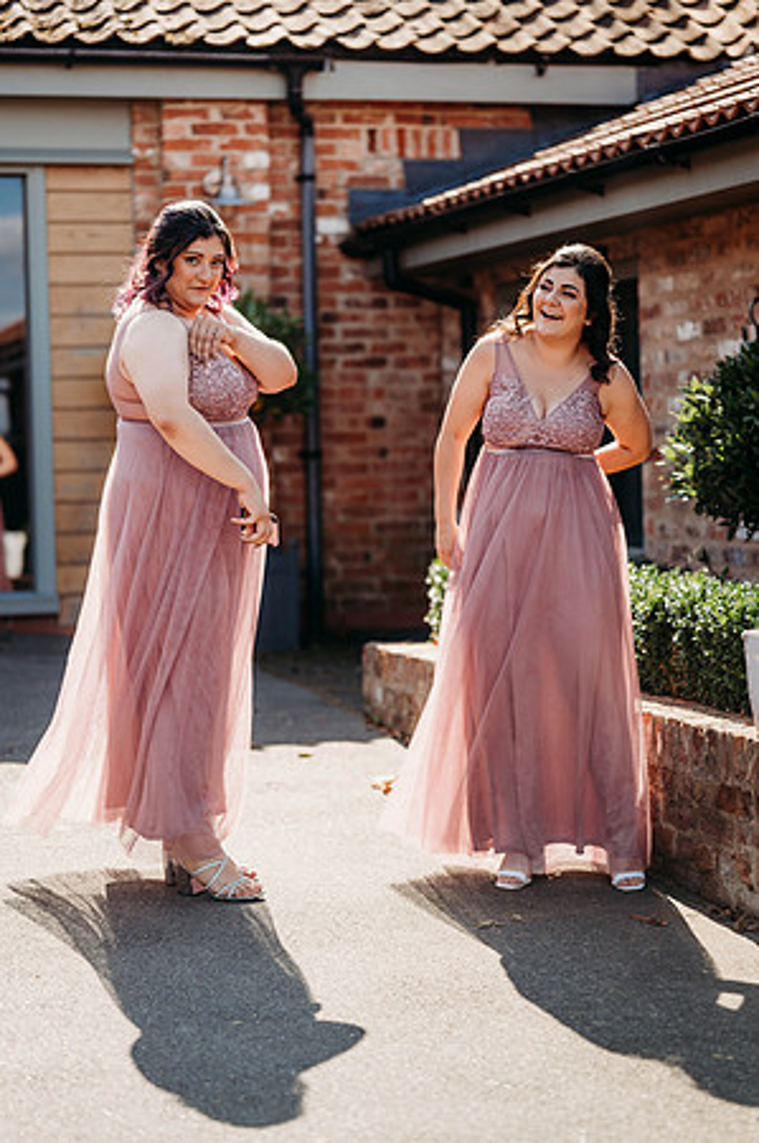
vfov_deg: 23.9
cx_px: 380
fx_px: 2694
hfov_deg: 16.0
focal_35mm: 85
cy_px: 572
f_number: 1.8
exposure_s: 1/2000
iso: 100
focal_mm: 85
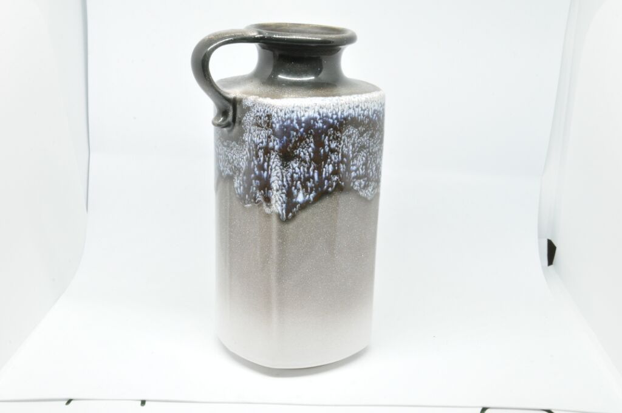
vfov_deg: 23.7
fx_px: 984
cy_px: 206
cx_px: 311
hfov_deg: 35.1
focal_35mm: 57
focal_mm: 38
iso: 800
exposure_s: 1/3
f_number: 29
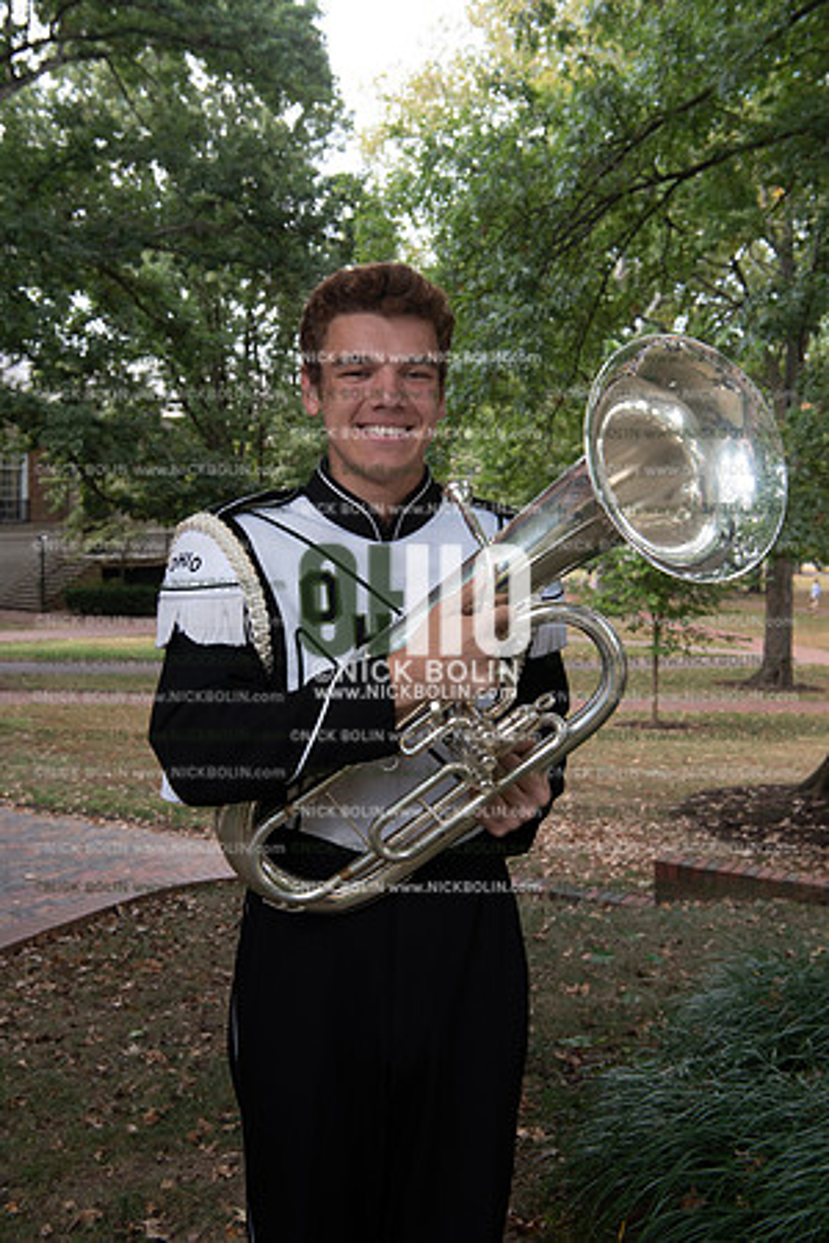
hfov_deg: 31.9
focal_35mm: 42
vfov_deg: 46.4
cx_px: 414
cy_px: 622
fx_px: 1451
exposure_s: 1/100
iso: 500
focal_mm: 42
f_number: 8
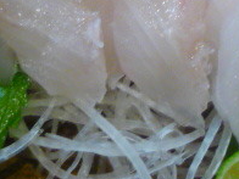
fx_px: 746
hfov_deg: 18.1
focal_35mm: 108
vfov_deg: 13.1
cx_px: 174
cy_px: -77
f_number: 2.8
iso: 400
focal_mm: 5.5
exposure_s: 1/25
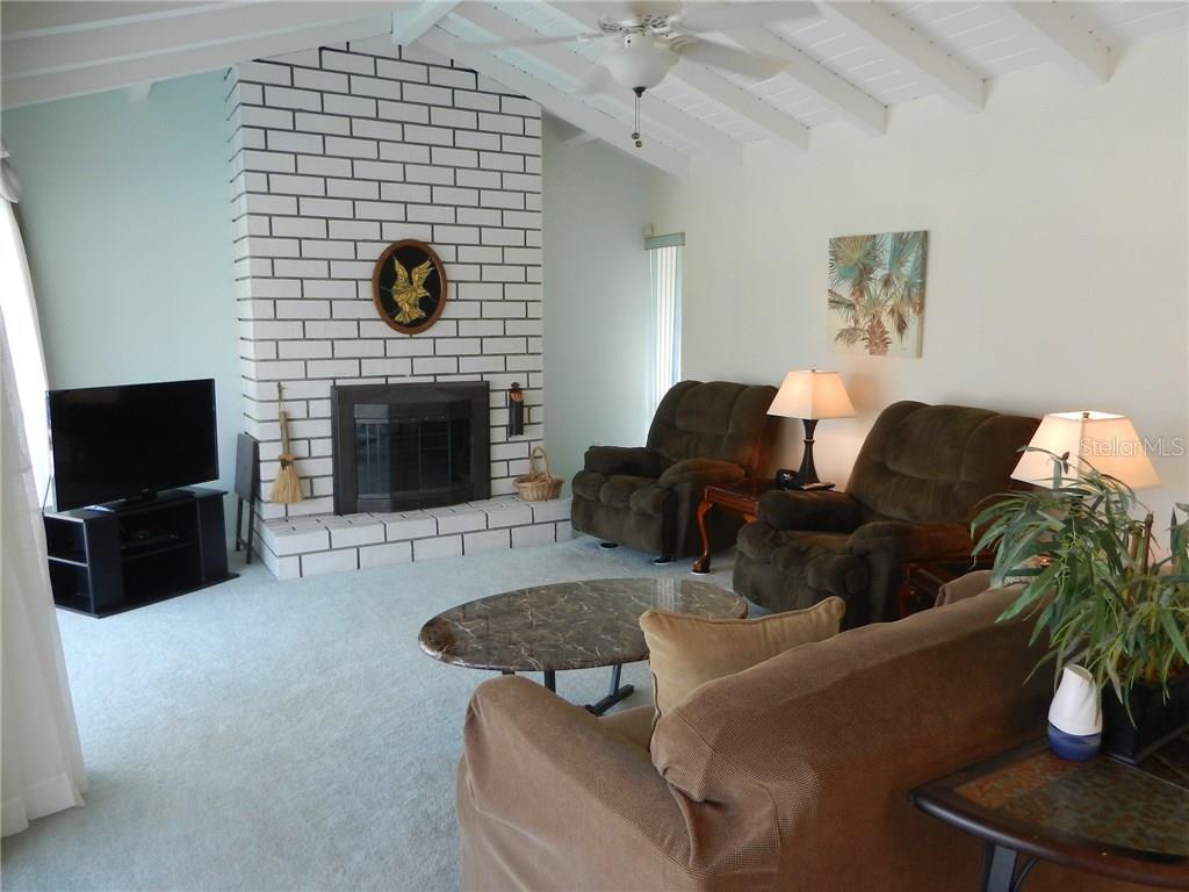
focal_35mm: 25
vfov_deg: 54.9
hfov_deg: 69.4
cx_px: 594
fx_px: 859
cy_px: 446
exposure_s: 1/40
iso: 160
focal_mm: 4.5
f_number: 3.5
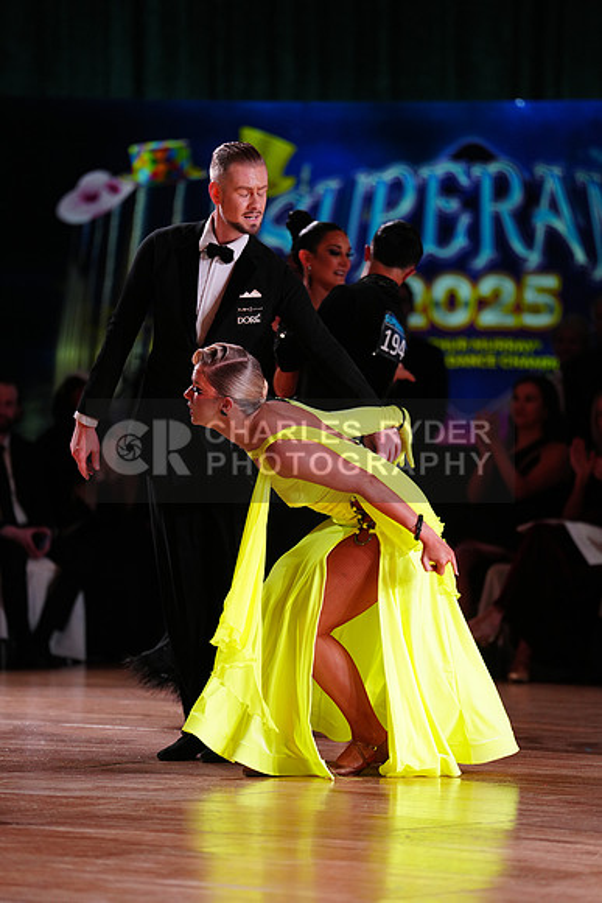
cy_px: 452
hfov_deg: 6.9
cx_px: 301
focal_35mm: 200
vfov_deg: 10.3
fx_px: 5013
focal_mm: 200
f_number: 2.8
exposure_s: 1/400
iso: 1600
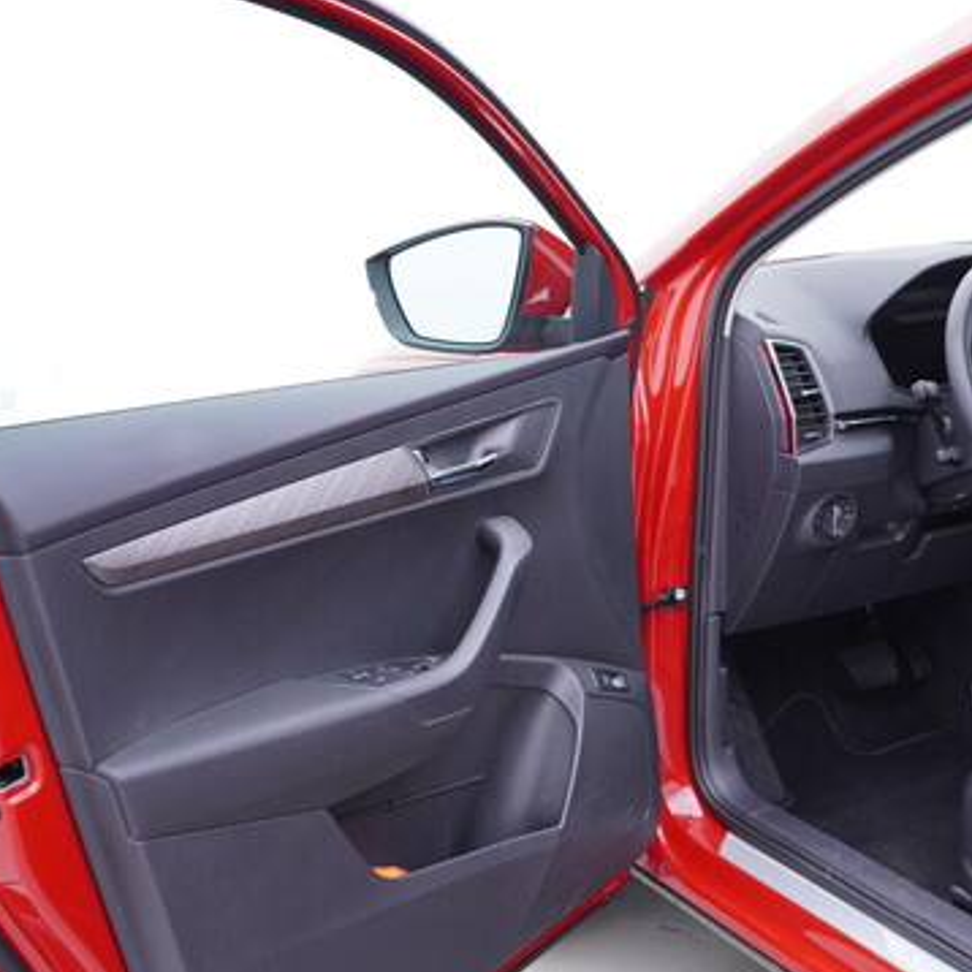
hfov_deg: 35.3
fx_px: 1493
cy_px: 493
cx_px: 722
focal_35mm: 47
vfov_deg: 36.1
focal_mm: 24
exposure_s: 1/40
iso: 200
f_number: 2.8
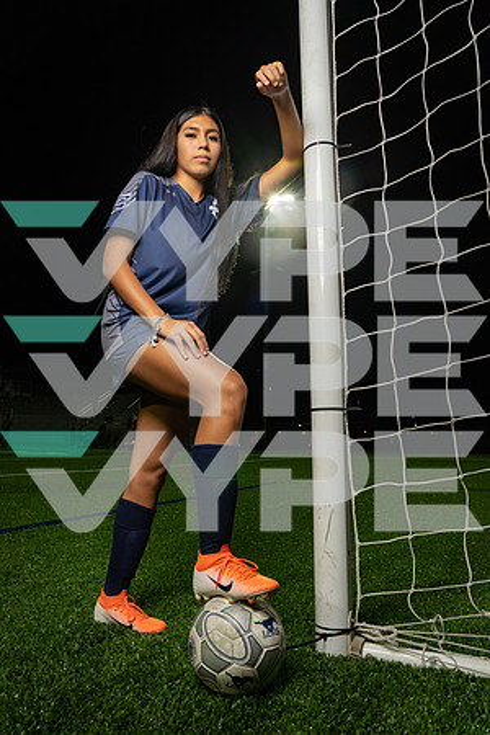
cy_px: 368
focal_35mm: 26
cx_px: 245
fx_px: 531
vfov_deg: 69.4
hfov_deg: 49.6
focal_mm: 26
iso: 500
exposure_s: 1/200
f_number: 8
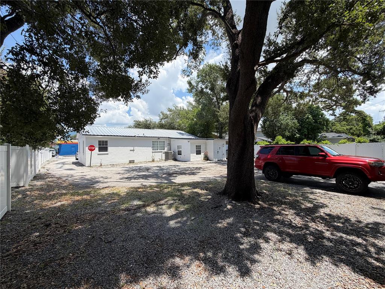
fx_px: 156
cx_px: 192
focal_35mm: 14
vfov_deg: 85.7
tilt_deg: +0.4
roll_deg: +0.7
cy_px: 144
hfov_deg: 102.1
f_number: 2.2
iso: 40
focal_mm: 2.22
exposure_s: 1/770
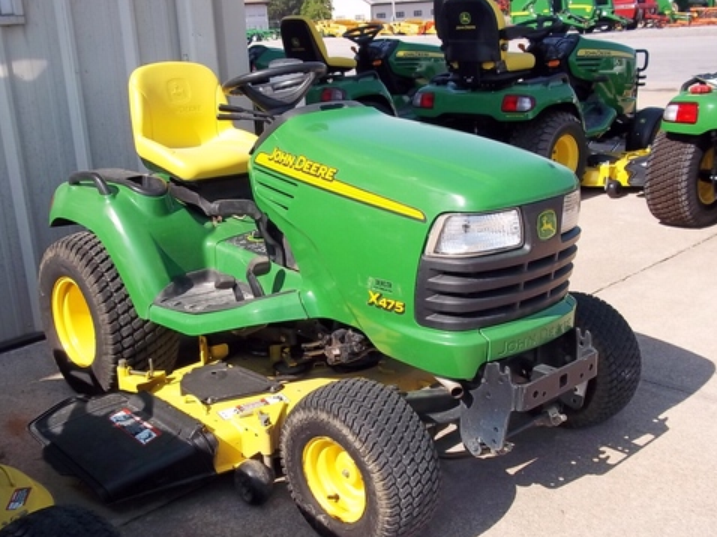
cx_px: 324
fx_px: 849
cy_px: 282
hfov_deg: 45.7
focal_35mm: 41
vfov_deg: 35.1
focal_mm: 6.5
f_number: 8
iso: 80
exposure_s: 1/160
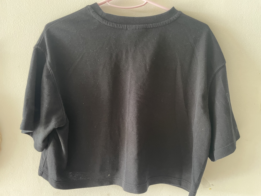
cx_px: 130
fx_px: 196
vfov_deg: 53.1
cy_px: 98
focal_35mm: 26
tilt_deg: -9.4
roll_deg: -0.2
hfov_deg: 67.3
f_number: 1.6
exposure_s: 1/60
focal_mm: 4.2
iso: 320
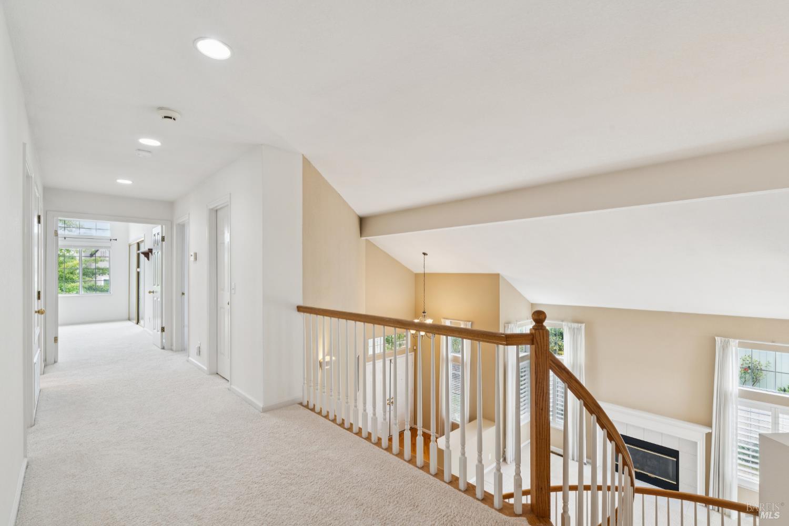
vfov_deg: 73.7
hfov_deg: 96.7
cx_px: 394
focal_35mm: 16
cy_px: 263
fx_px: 351
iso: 320
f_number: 11
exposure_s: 1/8
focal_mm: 16
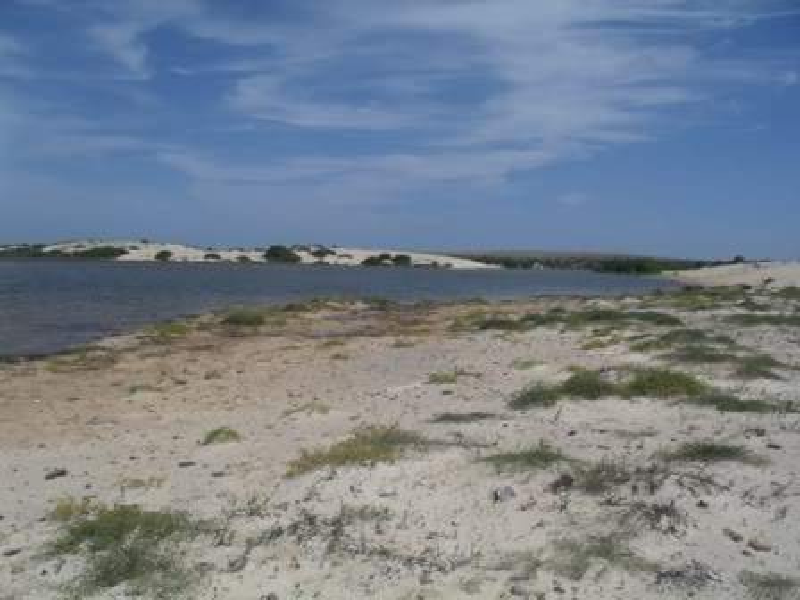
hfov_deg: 52.6
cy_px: 300
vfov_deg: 40.7
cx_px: 400
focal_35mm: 35
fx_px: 809
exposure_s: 1/750
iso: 100
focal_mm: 6.3
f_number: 8.4
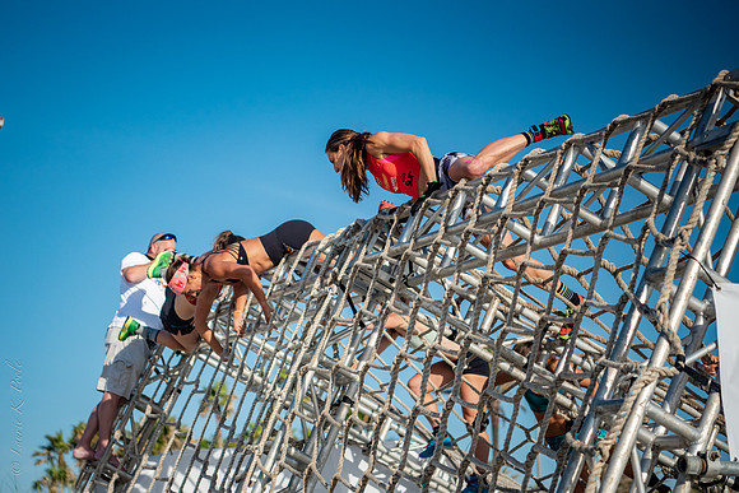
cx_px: 314
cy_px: 209
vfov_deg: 16.9
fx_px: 1655
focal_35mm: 81
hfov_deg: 25.1
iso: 450
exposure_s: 1/4000
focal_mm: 70
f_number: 2.8
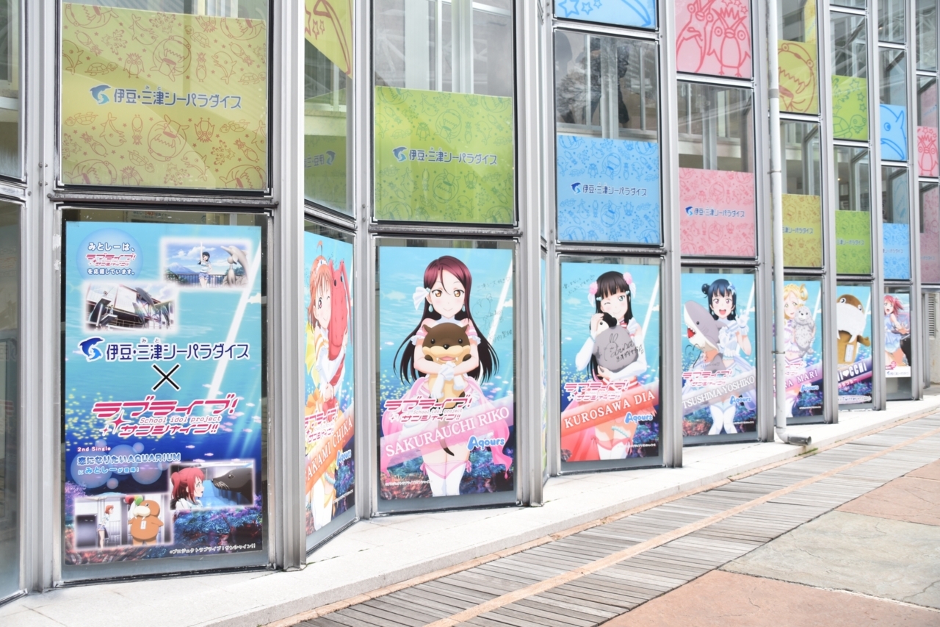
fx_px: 861
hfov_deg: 57.2
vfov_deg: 40.0
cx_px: 470
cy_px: 314
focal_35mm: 33
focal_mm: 22
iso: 125
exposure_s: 1/250
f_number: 4.5
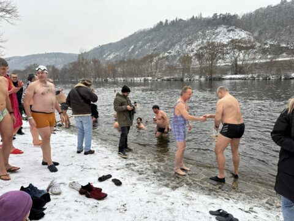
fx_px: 204
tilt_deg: -9.7
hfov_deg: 71.6
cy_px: 110
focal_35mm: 24
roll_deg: +2.2
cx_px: 147
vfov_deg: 56.8
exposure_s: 1/209
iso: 64
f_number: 1.78
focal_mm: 6.86
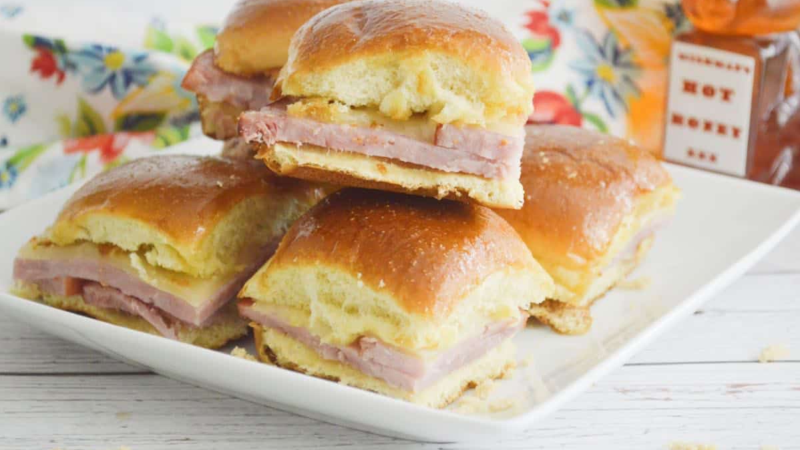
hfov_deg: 24.6
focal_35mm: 87
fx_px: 1836
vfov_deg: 14.0
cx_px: 400
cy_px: 198
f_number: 5.6
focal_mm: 55
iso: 800
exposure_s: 1/50
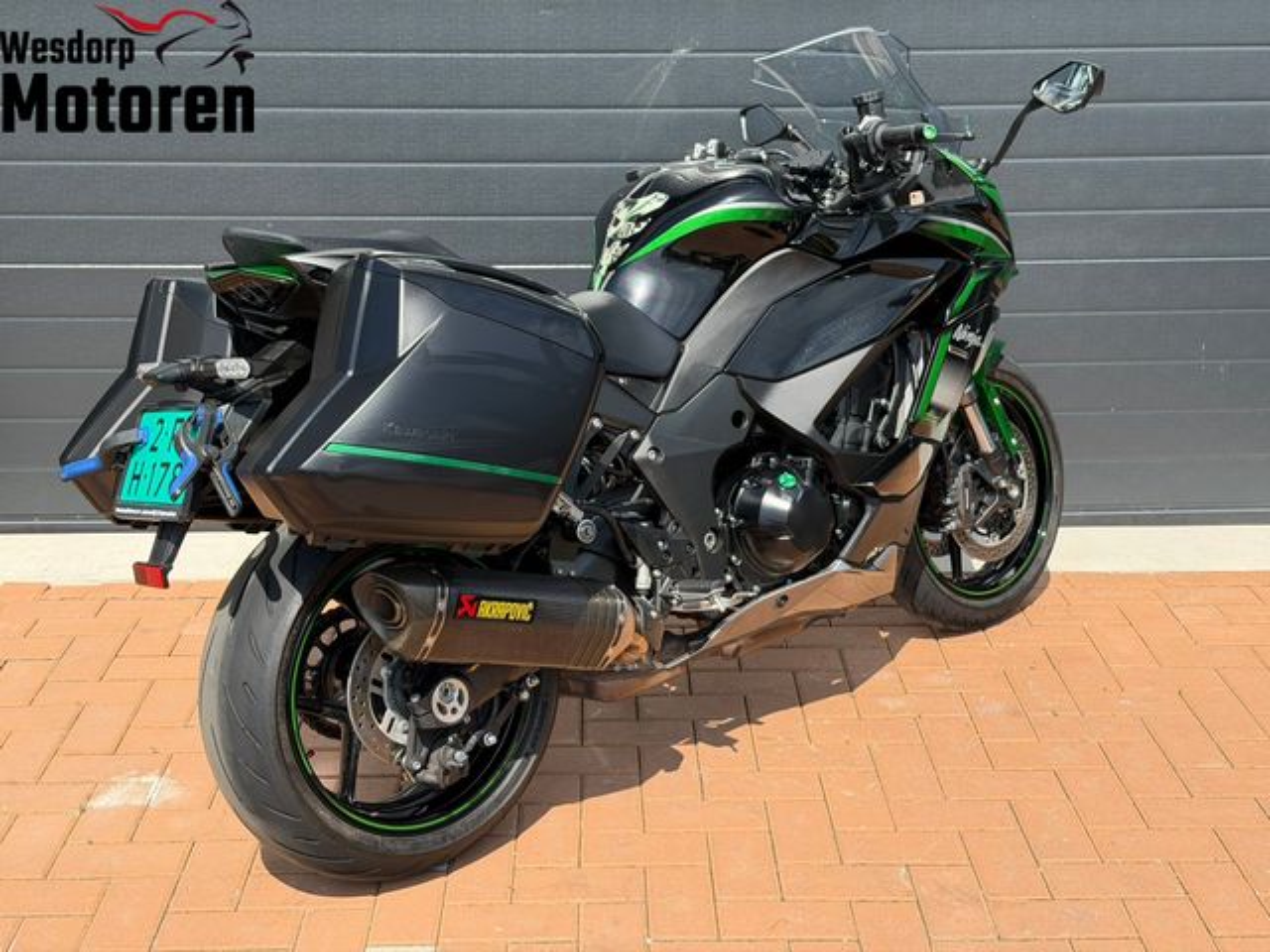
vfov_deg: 30.3
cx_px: 635
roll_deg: +0.2
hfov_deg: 39.7
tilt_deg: -16.9
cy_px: 476
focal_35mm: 48
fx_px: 1761
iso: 80
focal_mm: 6.76
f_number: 1.78
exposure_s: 1/2667
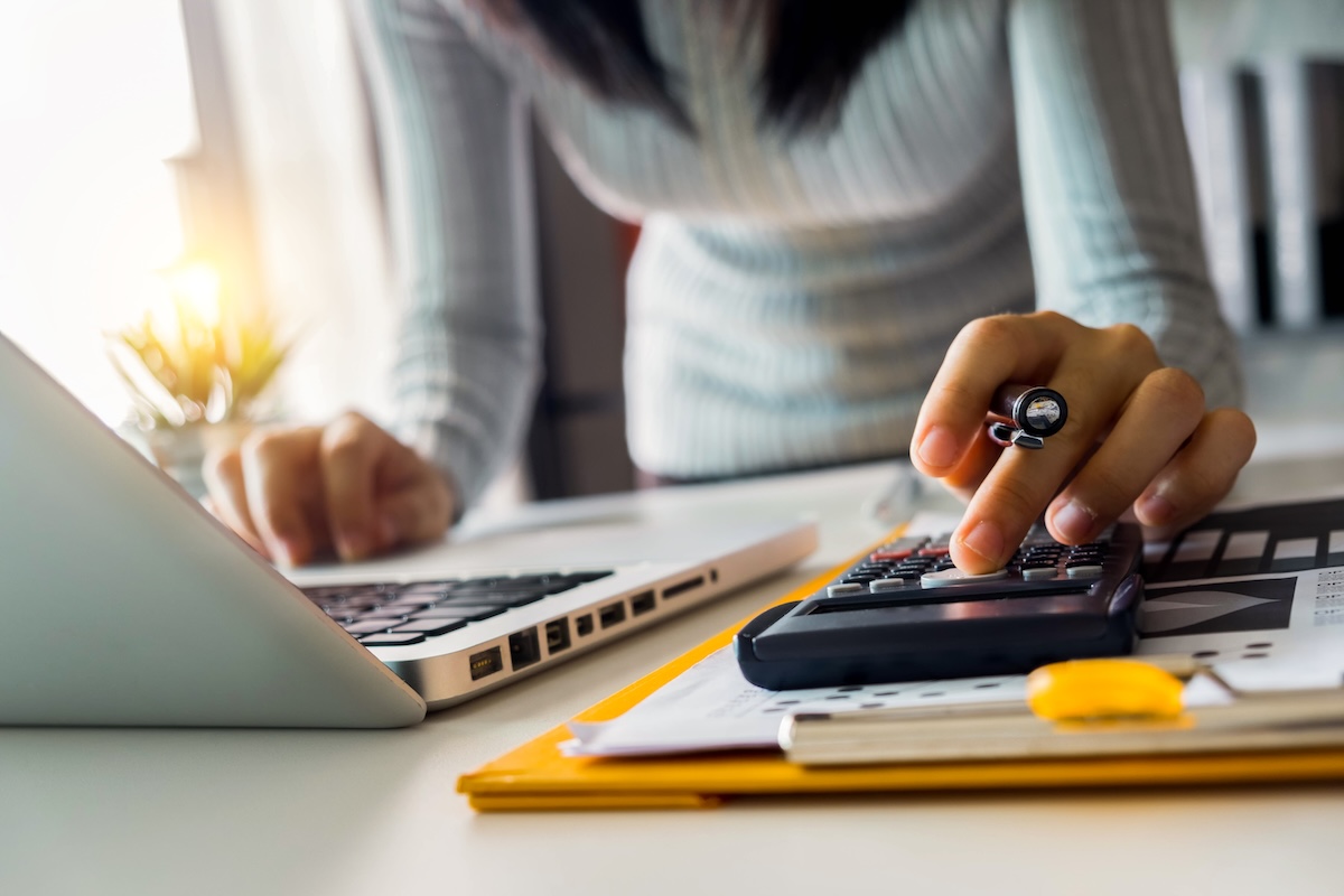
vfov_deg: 29.9
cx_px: 672
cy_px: 448
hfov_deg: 43.6
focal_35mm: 45
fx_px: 1680
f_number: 3.6
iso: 400
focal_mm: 30.2
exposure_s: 1/20
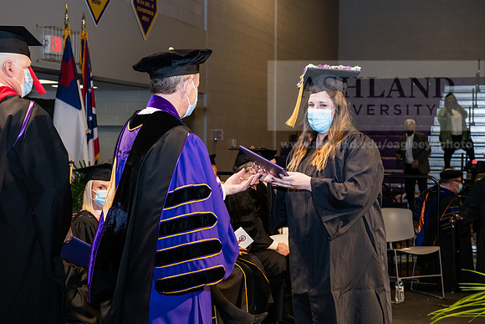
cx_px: 242
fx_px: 835
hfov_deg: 32.4
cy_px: 162
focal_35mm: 62
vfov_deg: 21.9
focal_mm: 62
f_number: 6.3
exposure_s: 1/200
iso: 1600
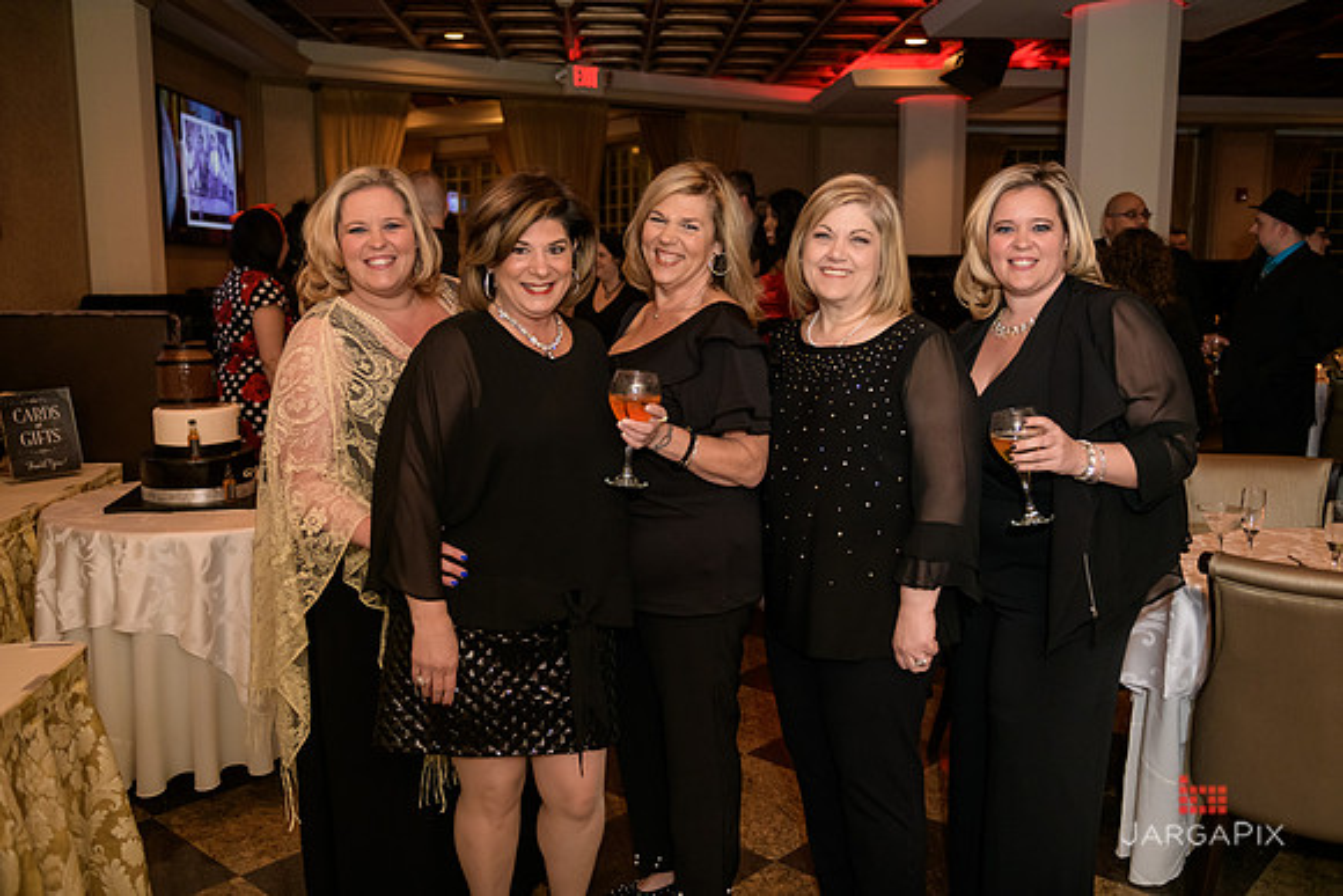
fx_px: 1194
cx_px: 672
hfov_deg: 58.7
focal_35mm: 32
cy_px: 448
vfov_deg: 41.1
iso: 1600
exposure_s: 1/125
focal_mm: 32
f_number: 3.2
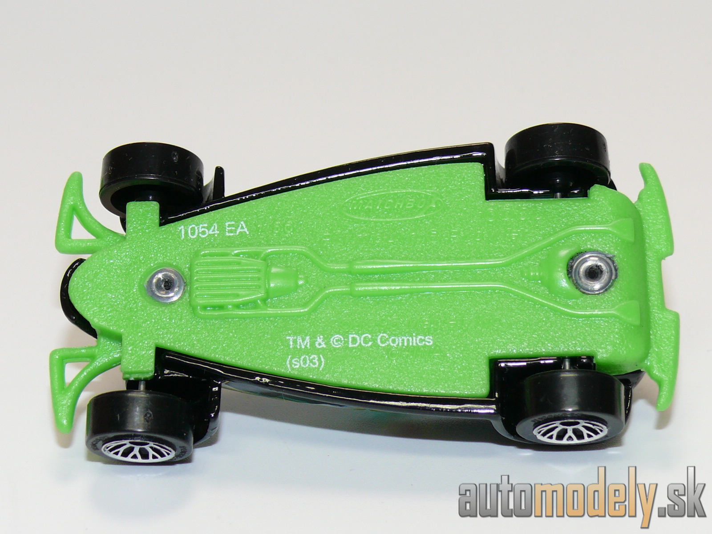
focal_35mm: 103
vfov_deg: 14.4
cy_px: 267
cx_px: 356
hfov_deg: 19.1
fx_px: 2119
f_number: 4
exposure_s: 1/30
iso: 100
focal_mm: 13.6
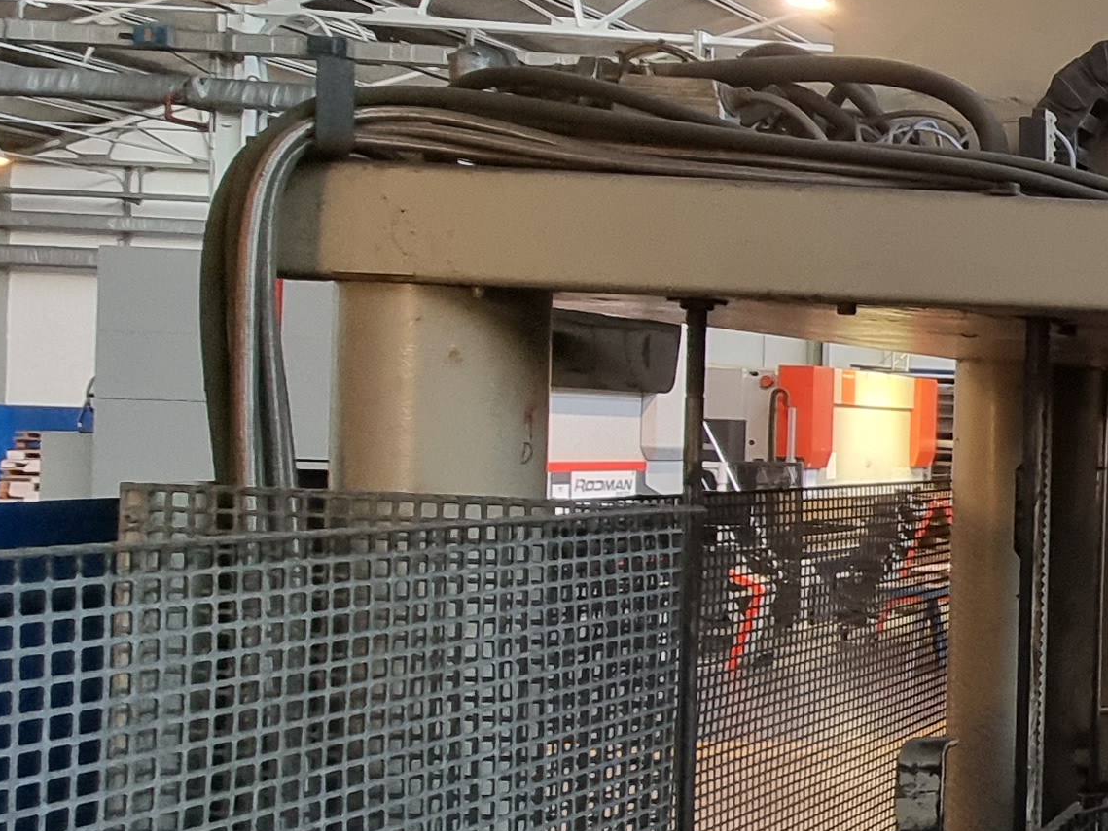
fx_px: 1473
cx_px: 1872
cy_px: 461
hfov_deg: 24.4
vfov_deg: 31.5
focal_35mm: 46
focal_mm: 2.2
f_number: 2.2
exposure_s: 1/50
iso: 320
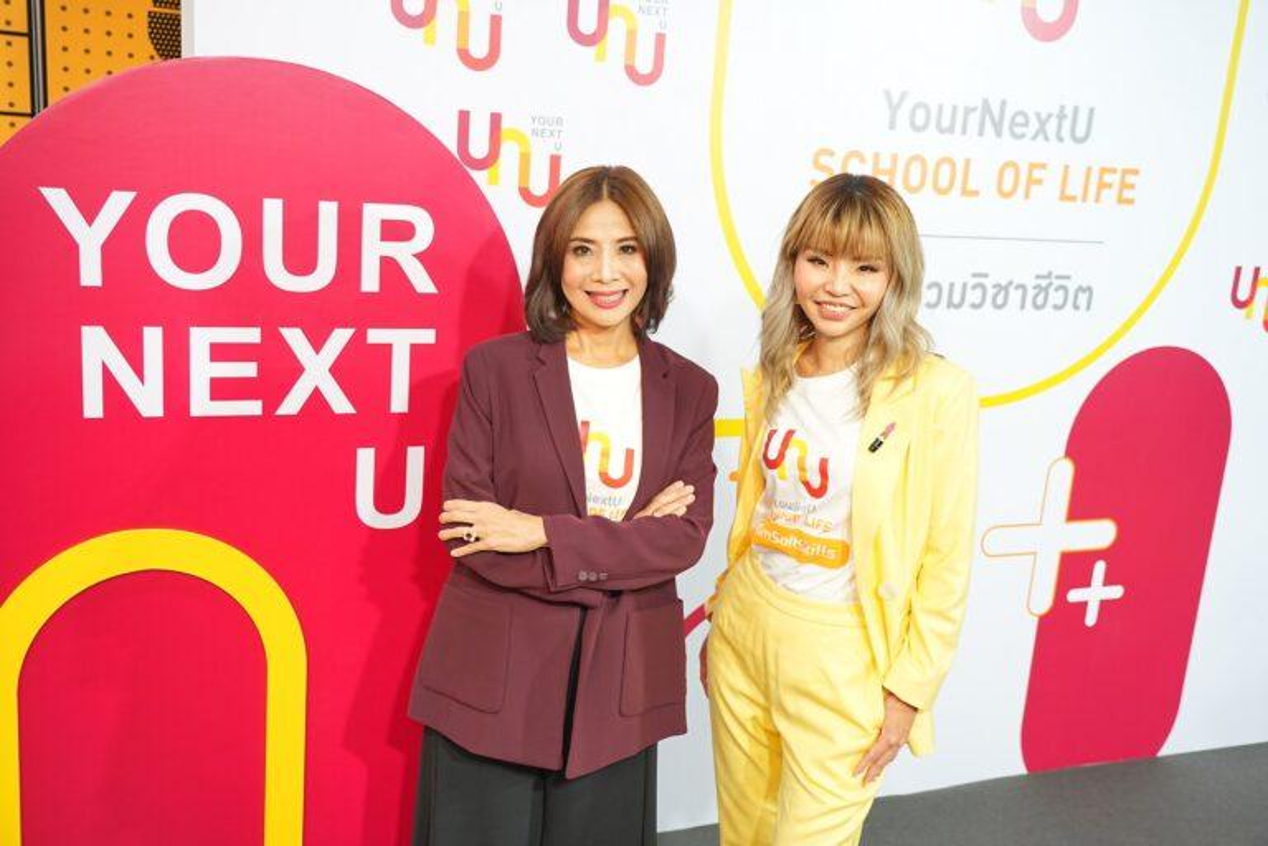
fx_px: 1197
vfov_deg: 38.9
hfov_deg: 55.8
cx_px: 634
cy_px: 423
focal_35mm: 34
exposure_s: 1/160
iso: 1600
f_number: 4
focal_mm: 34
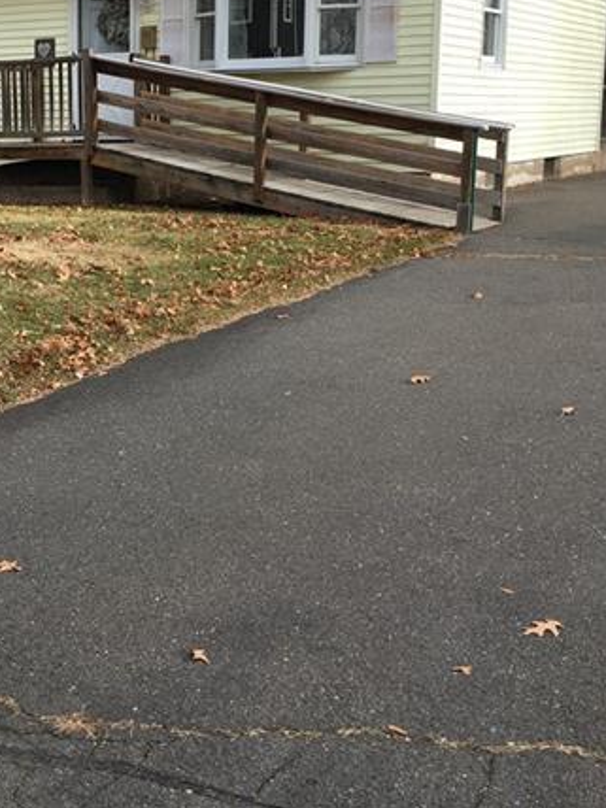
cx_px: 109
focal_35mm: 52
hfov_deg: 27.4
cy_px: 362
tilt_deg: -9.2
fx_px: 1214
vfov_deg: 36.8
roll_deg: +0.4
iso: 25
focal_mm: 4.15
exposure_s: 1/620
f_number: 2.2
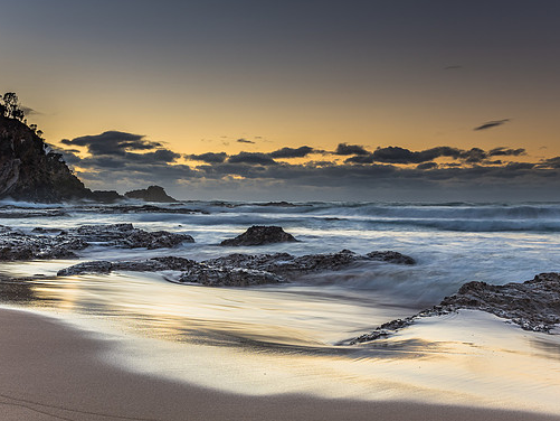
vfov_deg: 36.0
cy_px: 198
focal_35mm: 40
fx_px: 647
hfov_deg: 46.8
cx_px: 280
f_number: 9
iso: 80
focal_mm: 22
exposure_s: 1.3
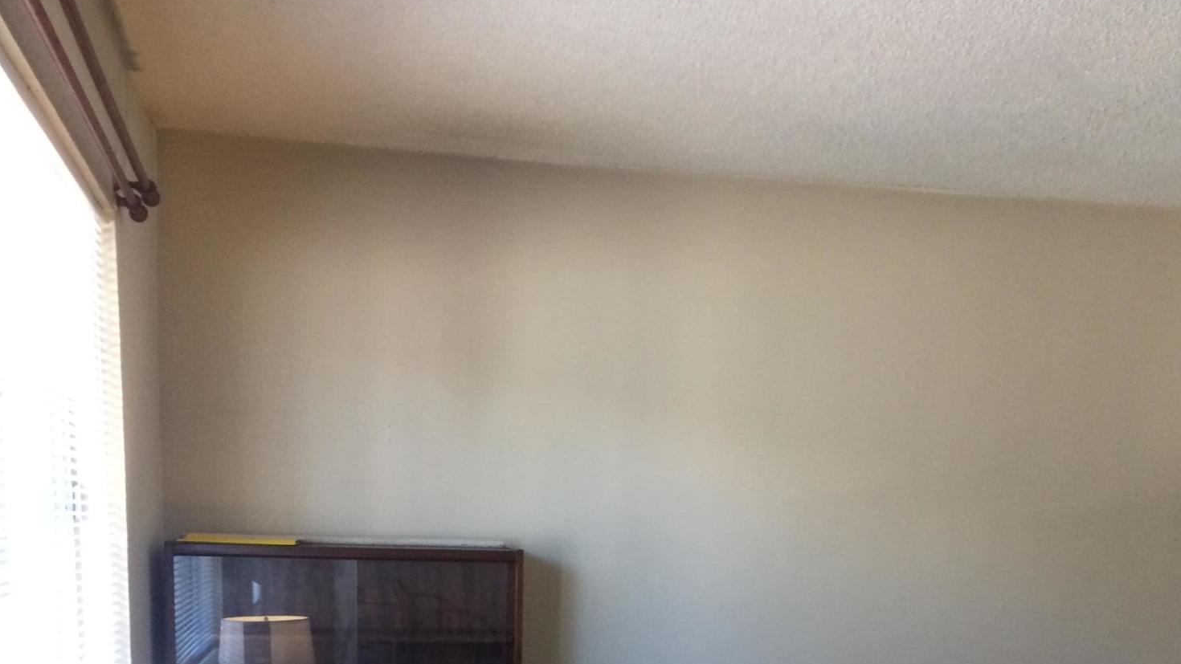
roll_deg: -0.9
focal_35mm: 43
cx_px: 588
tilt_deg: -10.9
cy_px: 740
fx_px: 1347
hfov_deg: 47.4
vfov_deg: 25.6
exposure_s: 1/30
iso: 160
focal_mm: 4.15
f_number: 2.2
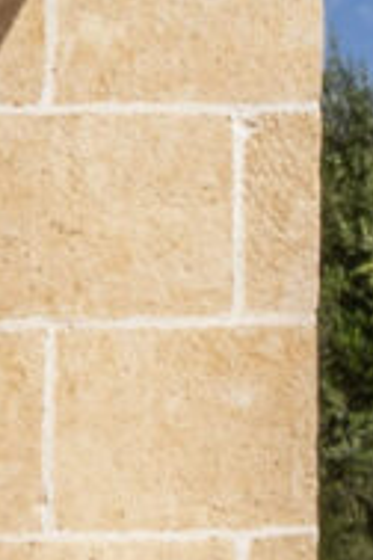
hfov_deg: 3.8
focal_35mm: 341
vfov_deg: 6.0
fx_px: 5299
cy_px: 637
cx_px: -1095
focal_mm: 28
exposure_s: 1/400
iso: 100
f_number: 11
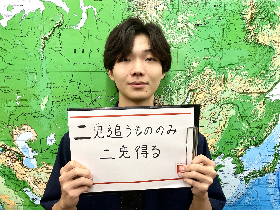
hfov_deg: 61.7
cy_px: 105
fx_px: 235
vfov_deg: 48.2
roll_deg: +1.3
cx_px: 140
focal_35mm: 29
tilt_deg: -8.1
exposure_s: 1/120
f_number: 1.8
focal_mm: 3
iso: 50
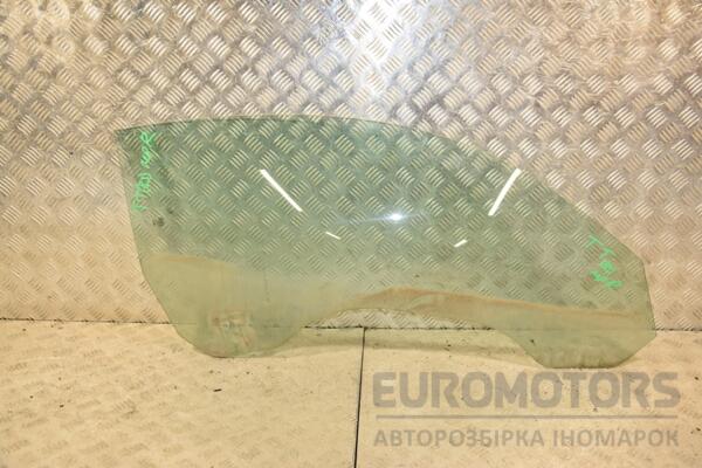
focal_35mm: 36
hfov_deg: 53.1
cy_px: 234
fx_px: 702
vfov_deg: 36.9
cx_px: 351
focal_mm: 24
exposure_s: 1/200
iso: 800
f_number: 5
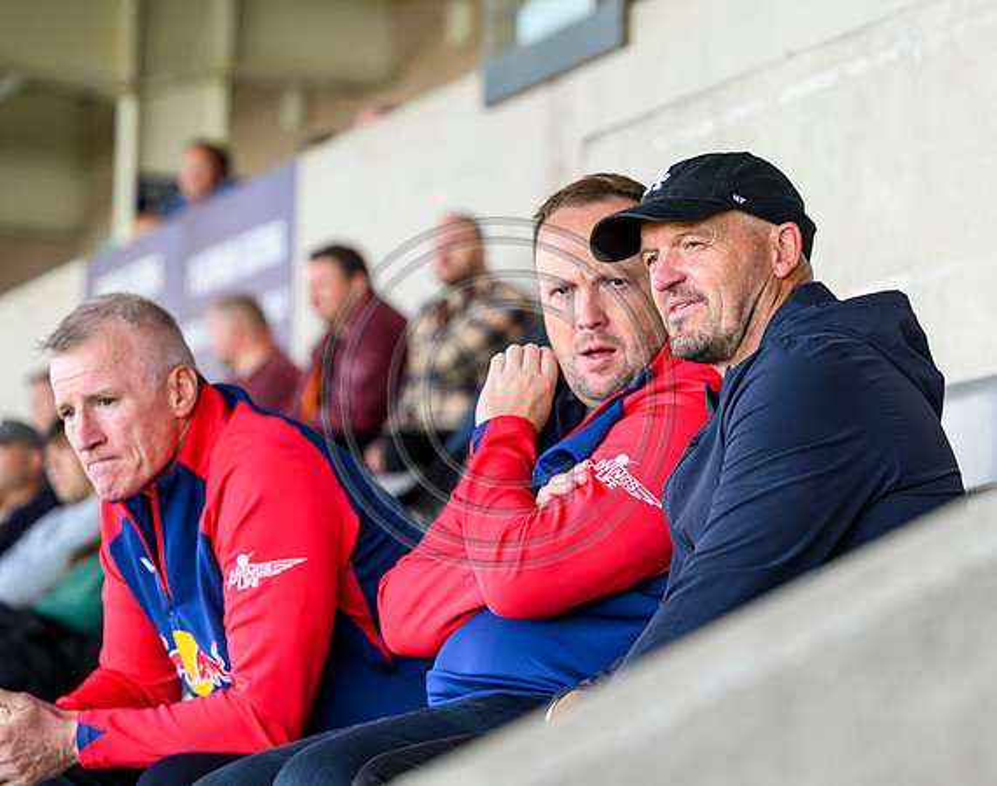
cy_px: 320
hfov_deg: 13.0
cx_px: 713
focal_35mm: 149
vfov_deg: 10.3
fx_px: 4361
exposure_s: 1/320
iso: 500
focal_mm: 110
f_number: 3.5
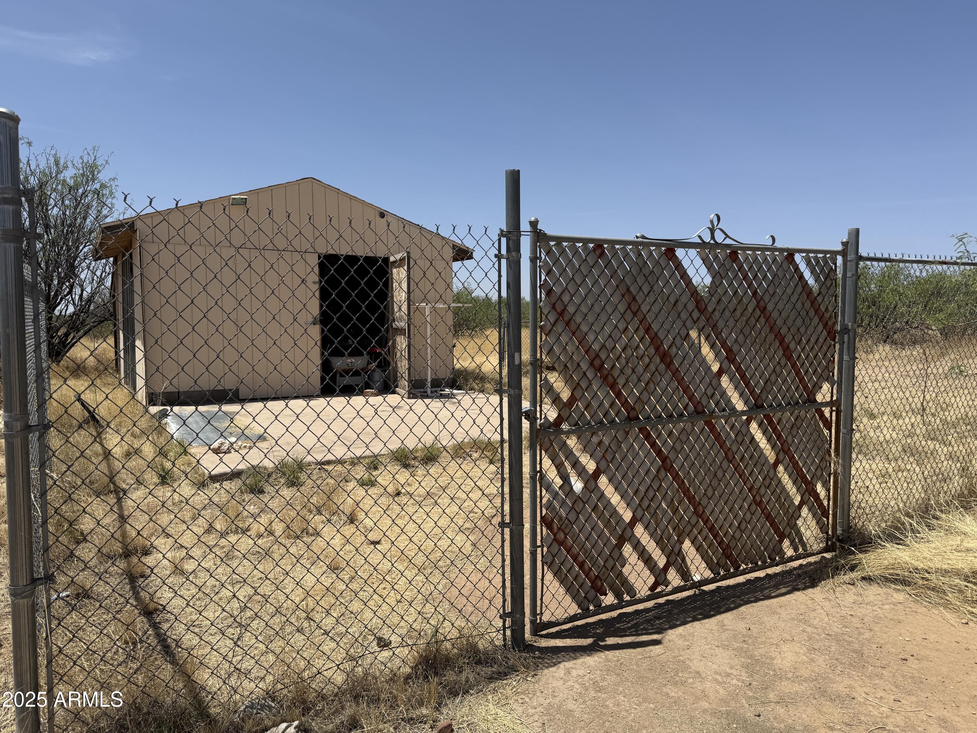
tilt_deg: -3.0
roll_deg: -0.8
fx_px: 677
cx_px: 488
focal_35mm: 24
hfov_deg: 71.6
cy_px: 366
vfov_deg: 56.8
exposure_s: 1/6711
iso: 80
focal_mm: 6.76
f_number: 1.78
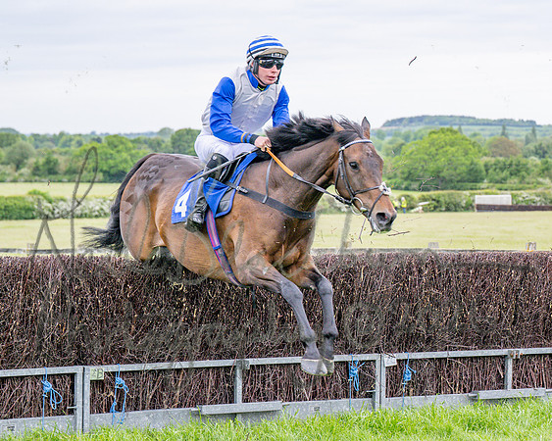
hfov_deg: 14.9
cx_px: 489
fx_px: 2096
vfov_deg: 12.0
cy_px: 218
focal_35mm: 128
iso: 400
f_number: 4
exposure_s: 1/1600
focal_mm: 70
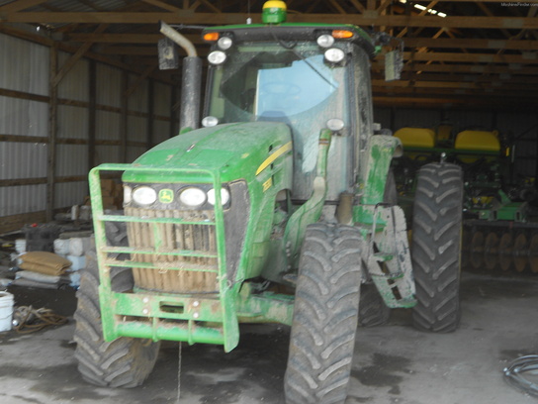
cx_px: 269
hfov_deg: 38.9
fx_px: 762
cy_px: 202
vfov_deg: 29.7
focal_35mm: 49
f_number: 4.5
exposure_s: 1/40
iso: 80
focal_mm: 8.8
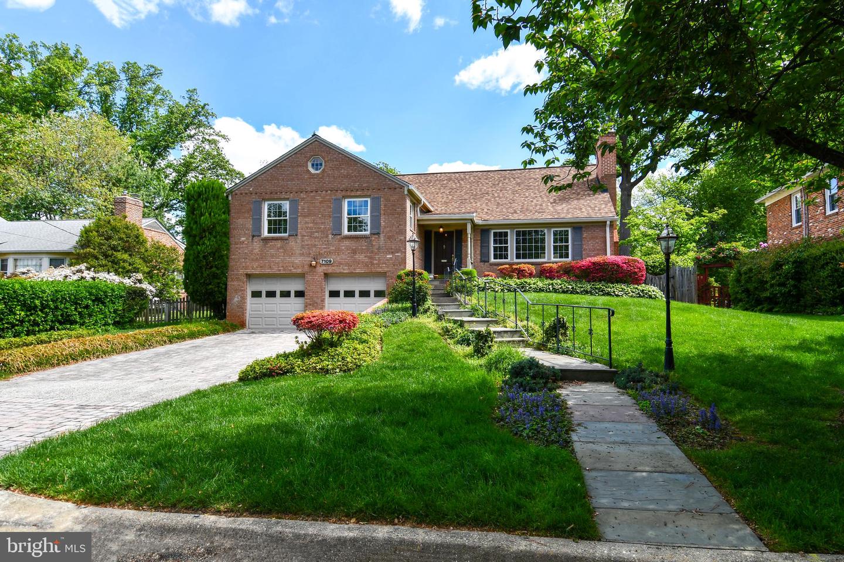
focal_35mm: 18
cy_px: 281
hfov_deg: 90.0
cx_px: 422
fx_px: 422
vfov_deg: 67.4
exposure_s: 1/250
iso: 160
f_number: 8
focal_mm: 12
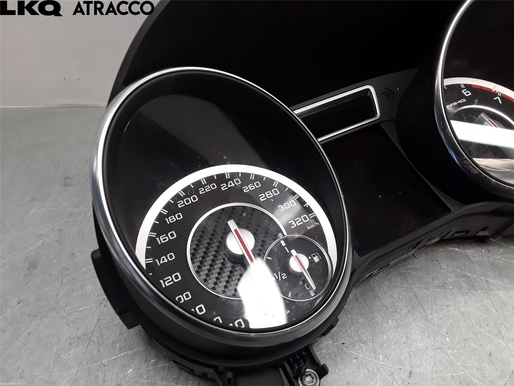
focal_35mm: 28
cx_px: 257
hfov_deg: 63.4
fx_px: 416
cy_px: 193
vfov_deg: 49.7
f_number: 1.9
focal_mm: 2.91
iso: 64
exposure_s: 1/100
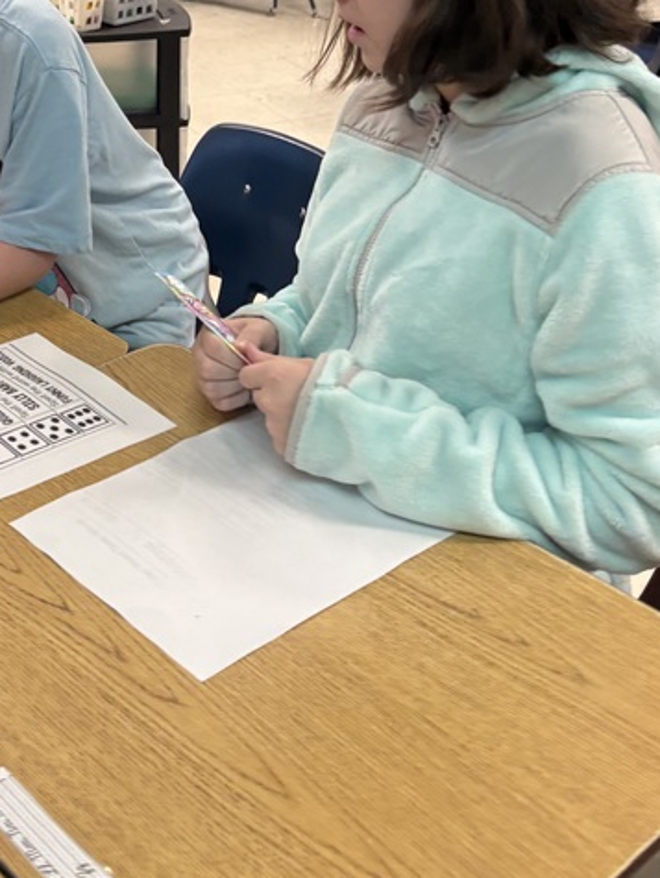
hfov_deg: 25.8
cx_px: 153
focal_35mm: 56
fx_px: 1422
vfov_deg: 33.1
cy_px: 146
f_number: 1.6
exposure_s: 1/60
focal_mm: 5.96
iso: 125
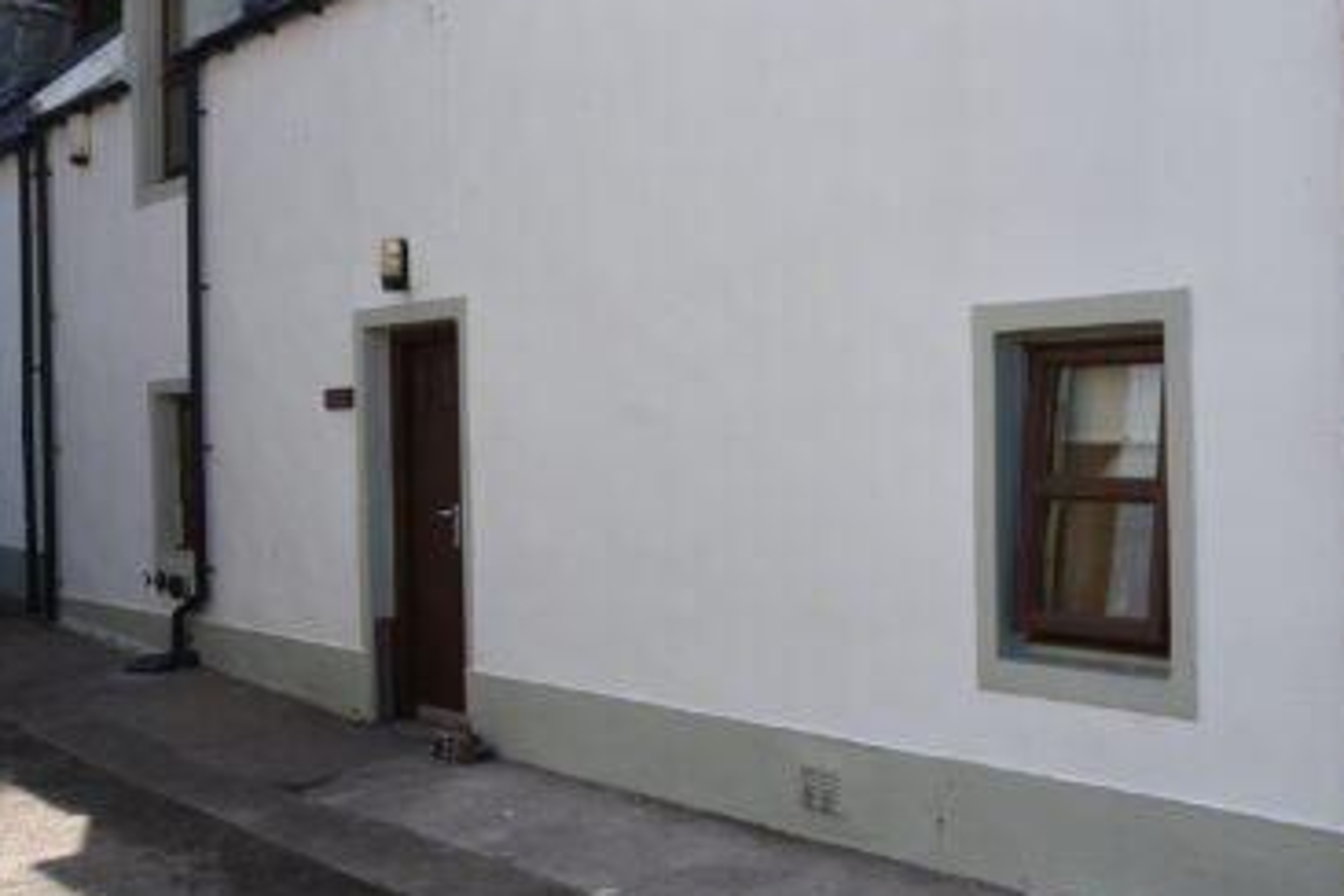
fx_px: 1568
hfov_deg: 45.8
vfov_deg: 31.8
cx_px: 870
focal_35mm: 42
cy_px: 373
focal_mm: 10
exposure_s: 1/250
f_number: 8
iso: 200
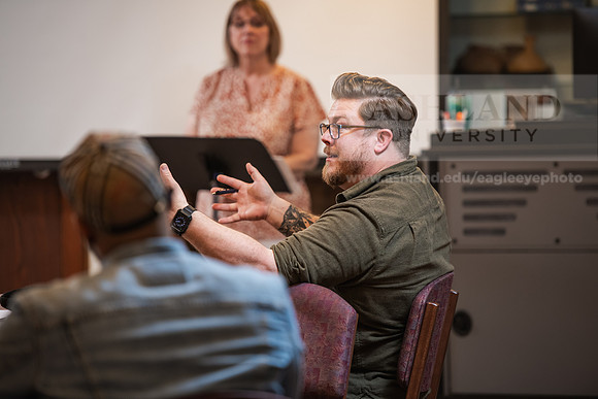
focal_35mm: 180
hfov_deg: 11.4
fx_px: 2991
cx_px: 299
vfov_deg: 7.6
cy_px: 200
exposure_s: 1/160
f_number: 3.2
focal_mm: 180
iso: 800
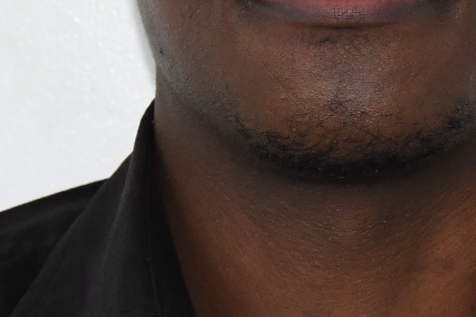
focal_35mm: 312
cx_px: 373
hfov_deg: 6.6
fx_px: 4124
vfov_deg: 4.4
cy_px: 45
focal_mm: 45
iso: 2500
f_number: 5
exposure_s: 1/200
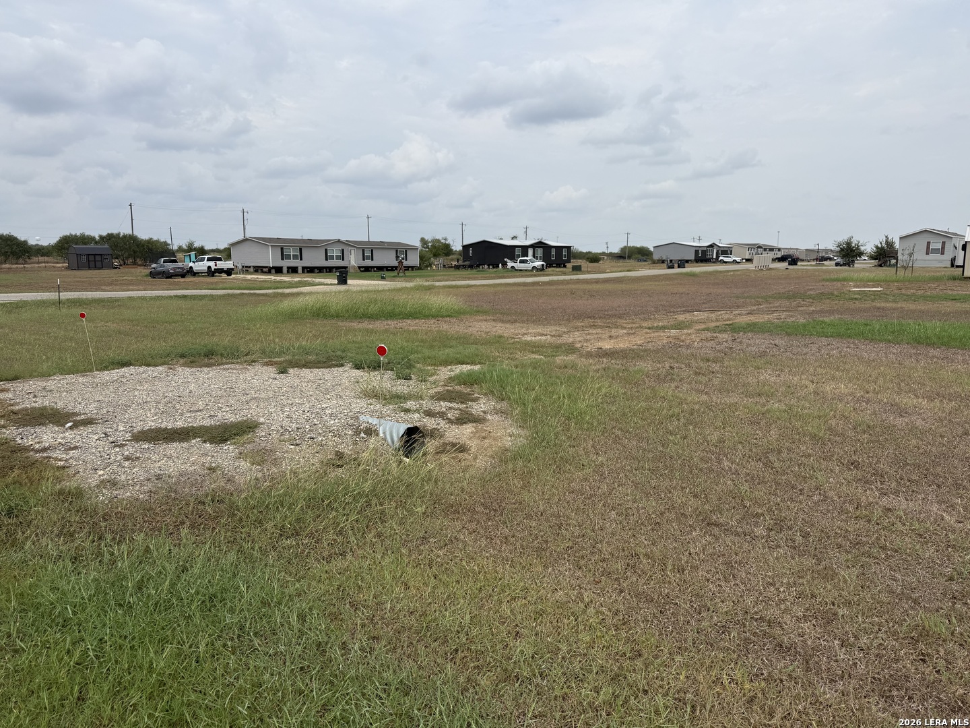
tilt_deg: -8.0
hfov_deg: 71.6
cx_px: 485
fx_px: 673
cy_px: 364
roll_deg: +0.0
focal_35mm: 24
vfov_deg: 56.8
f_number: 1.78
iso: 80
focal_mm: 6.76
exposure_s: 1/5319
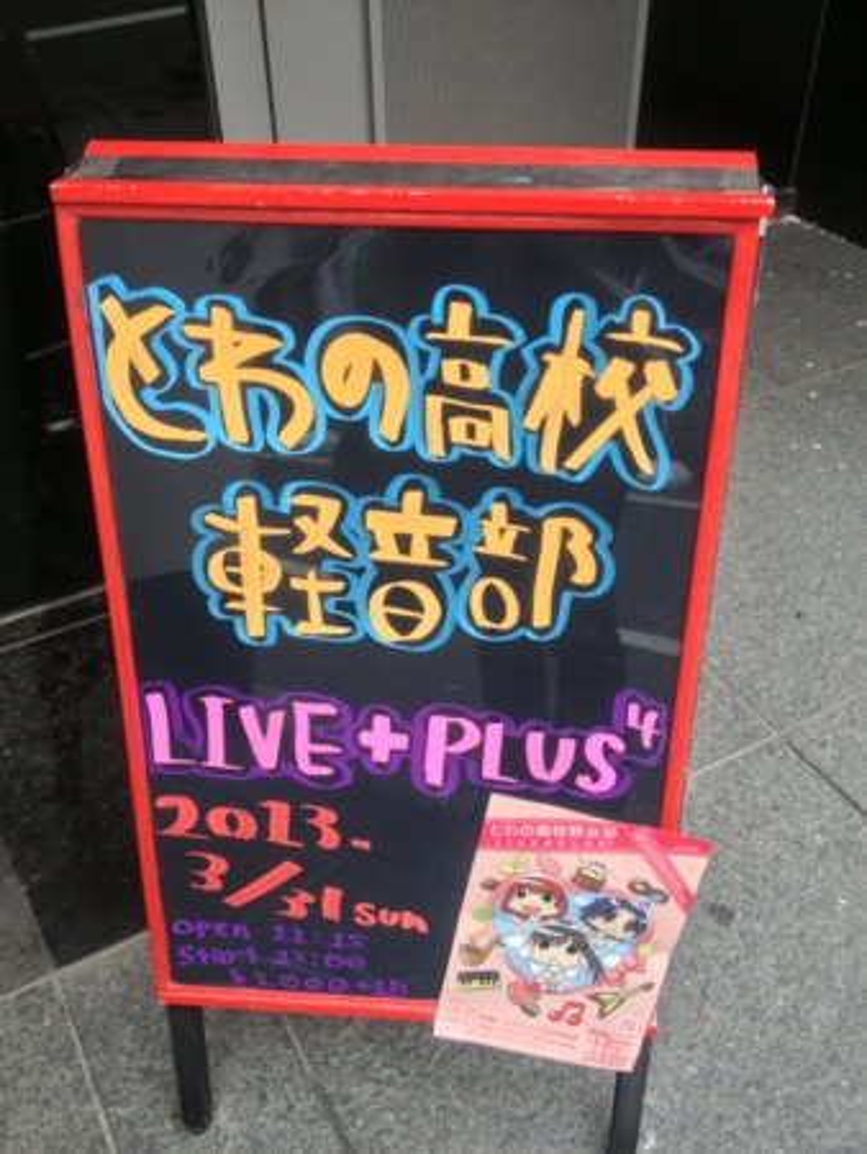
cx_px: 434
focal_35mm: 35
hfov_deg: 40.7
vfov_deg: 52.6
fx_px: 1168
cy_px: 577
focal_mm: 4.28
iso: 100
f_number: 2.4
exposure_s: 1/120
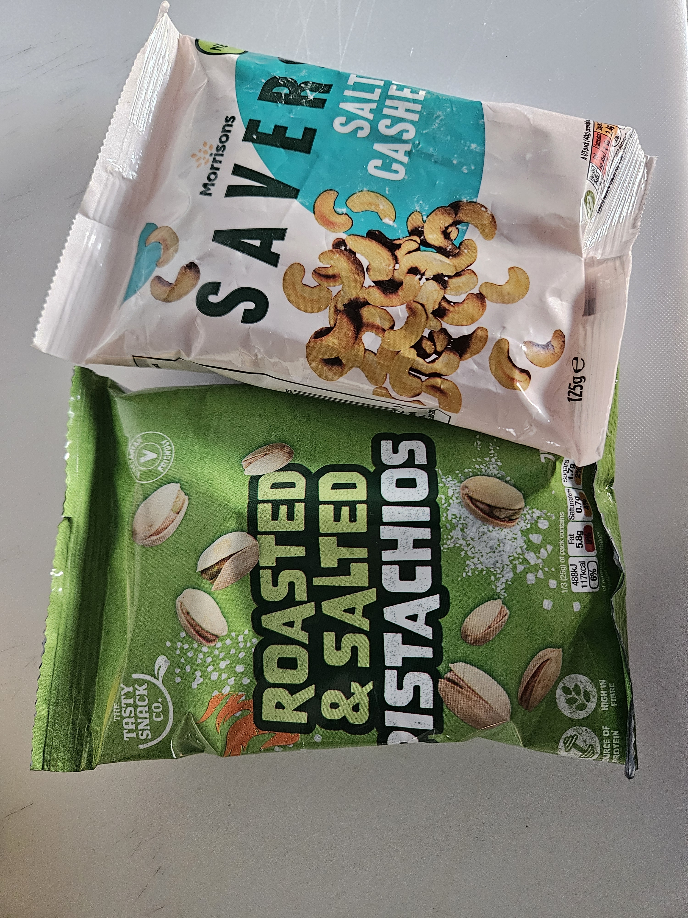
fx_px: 610
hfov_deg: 58.9
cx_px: 344
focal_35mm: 23
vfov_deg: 73.9
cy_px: 459
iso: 1000
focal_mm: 5.4
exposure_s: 1/100
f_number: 1.8
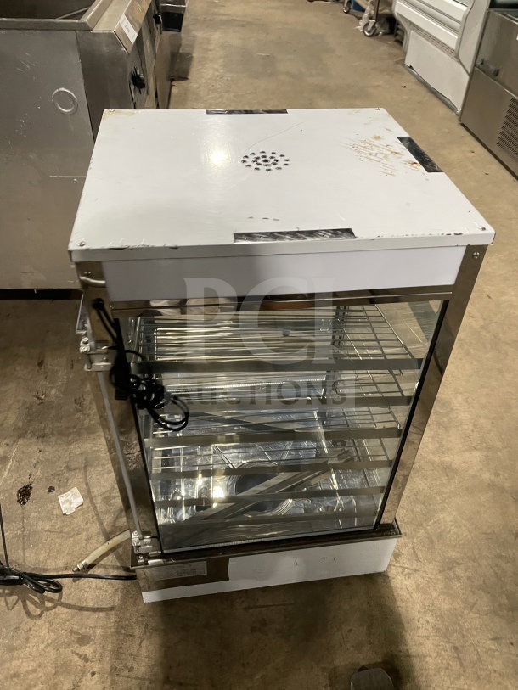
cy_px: 345
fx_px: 519
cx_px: 259
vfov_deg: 67.3
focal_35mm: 26
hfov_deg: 53.1
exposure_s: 1/60
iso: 160
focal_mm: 4.2
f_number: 1.6
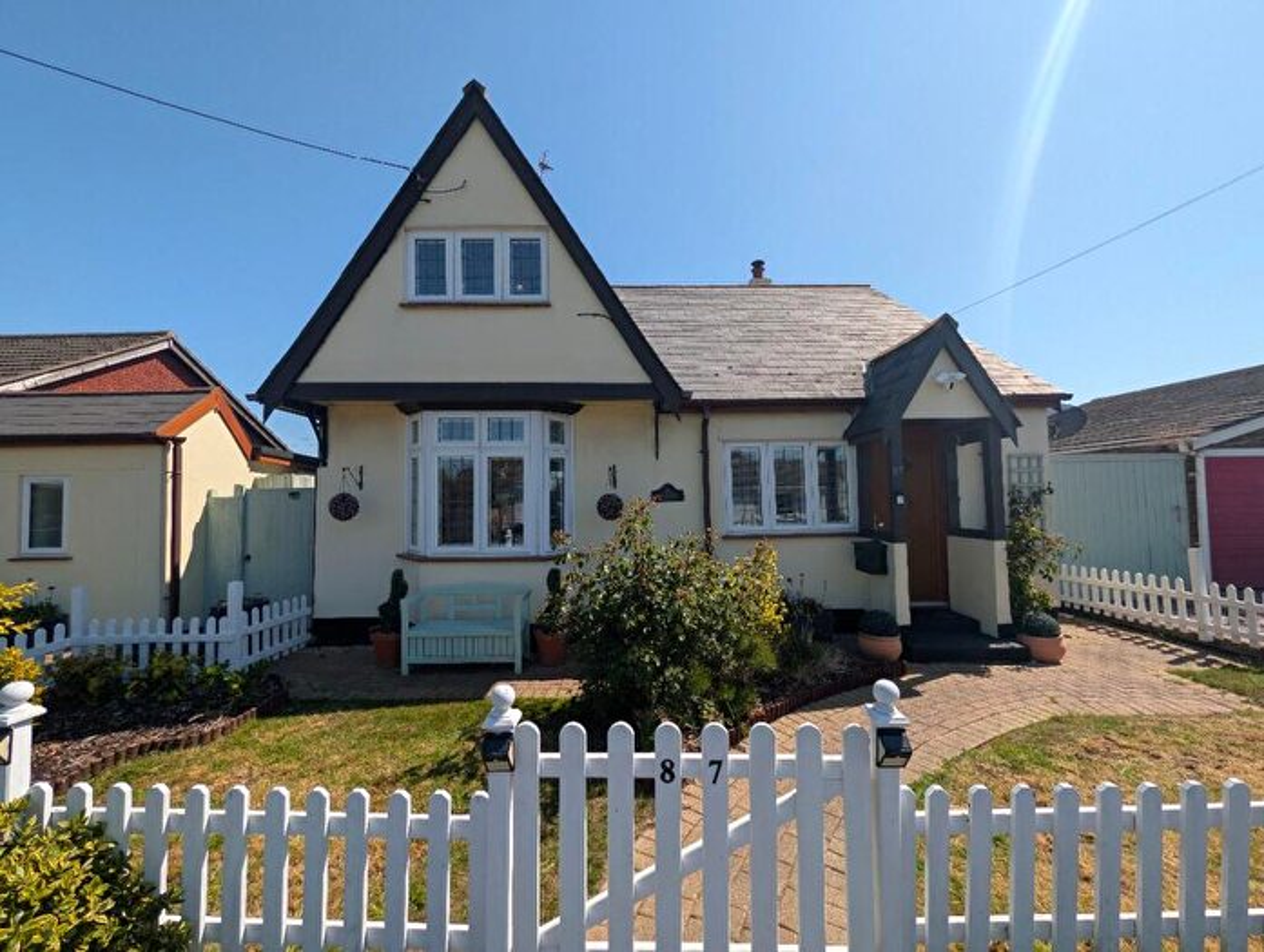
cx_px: 632
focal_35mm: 12
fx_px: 439
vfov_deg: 94.7
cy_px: 476
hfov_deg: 110.4
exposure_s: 1/2967
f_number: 1.7
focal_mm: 2.02
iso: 50
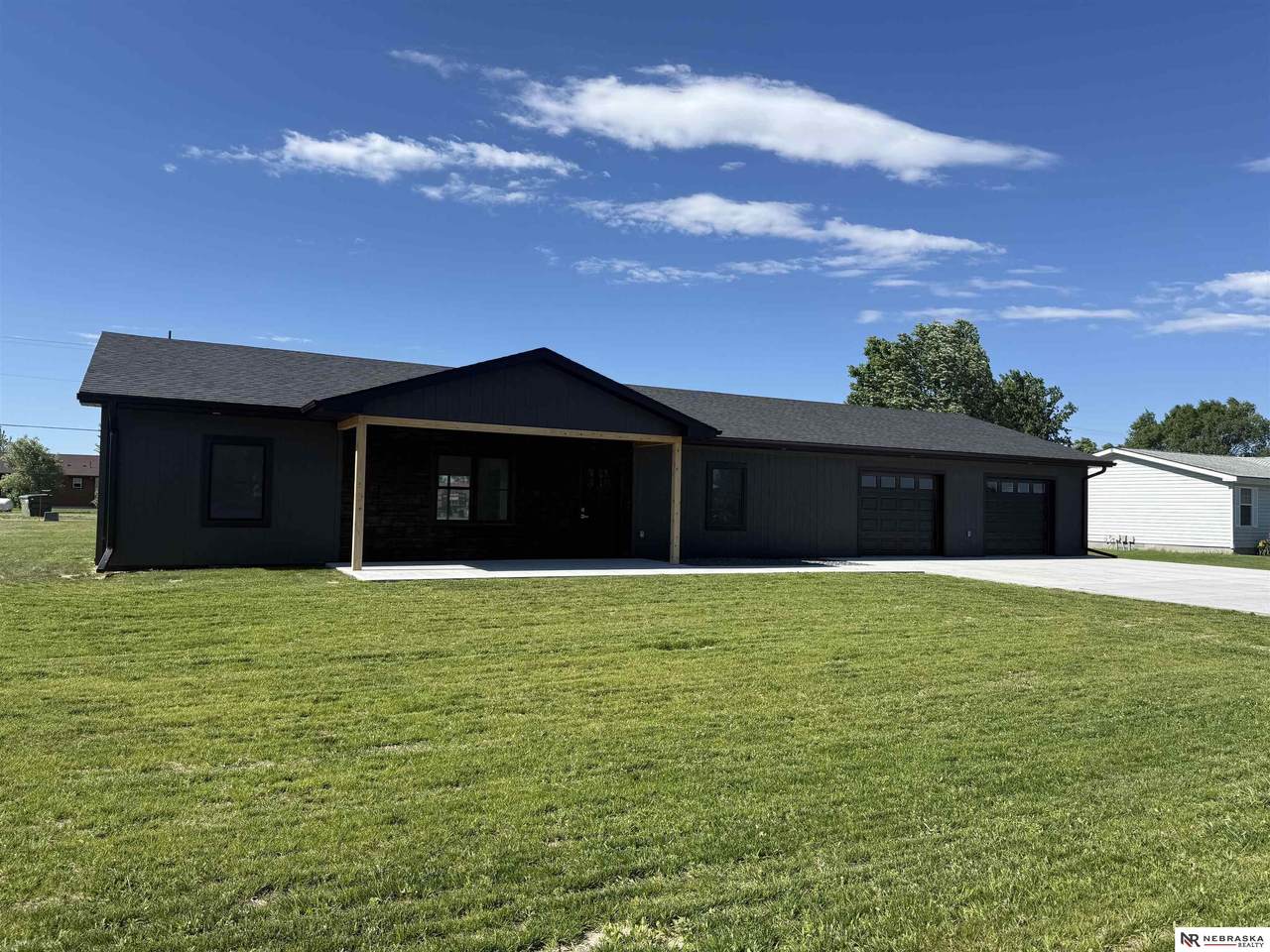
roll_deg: -1.3
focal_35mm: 24
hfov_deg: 71.6
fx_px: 881
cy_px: 476
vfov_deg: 56.8
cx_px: 635
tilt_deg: +2.3
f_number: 1.78
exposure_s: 1/3759
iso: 80
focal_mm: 6.76
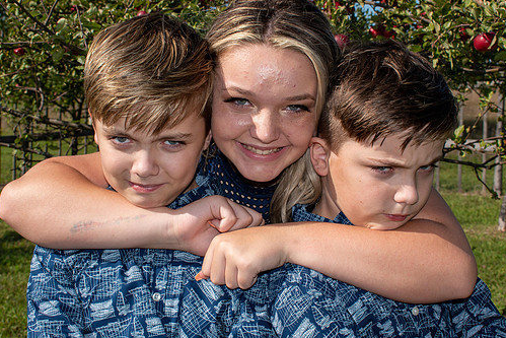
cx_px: 243
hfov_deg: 36.9
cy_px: 144
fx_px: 759
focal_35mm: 54
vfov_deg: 25.1
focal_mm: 31
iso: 100
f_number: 10
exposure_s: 1/200
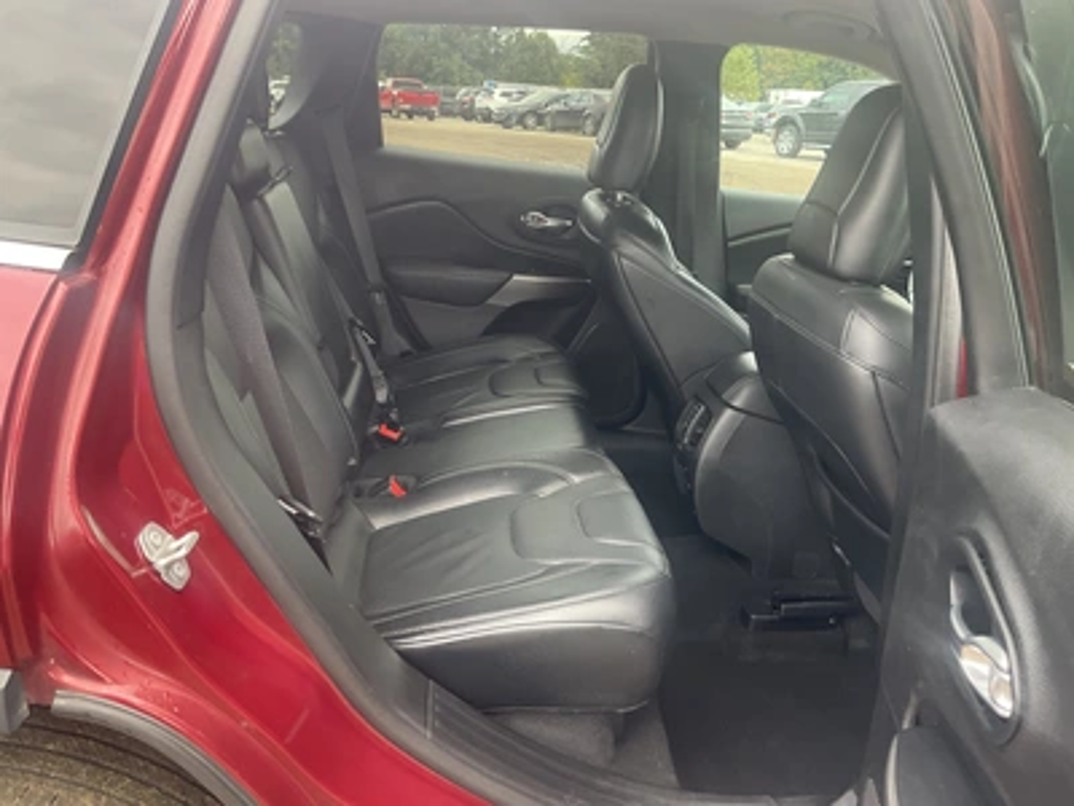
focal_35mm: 29
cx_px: 537
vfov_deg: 48.2
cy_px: 403
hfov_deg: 61.7
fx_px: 900
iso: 64
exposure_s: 1/122
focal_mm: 3
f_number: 1.8
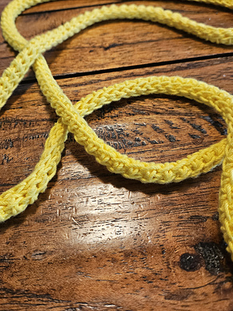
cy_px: 127
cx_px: 92
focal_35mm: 31
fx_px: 278
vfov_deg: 58.0
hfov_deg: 45.1
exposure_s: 1/100
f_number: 1.8
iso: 400
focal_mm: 5
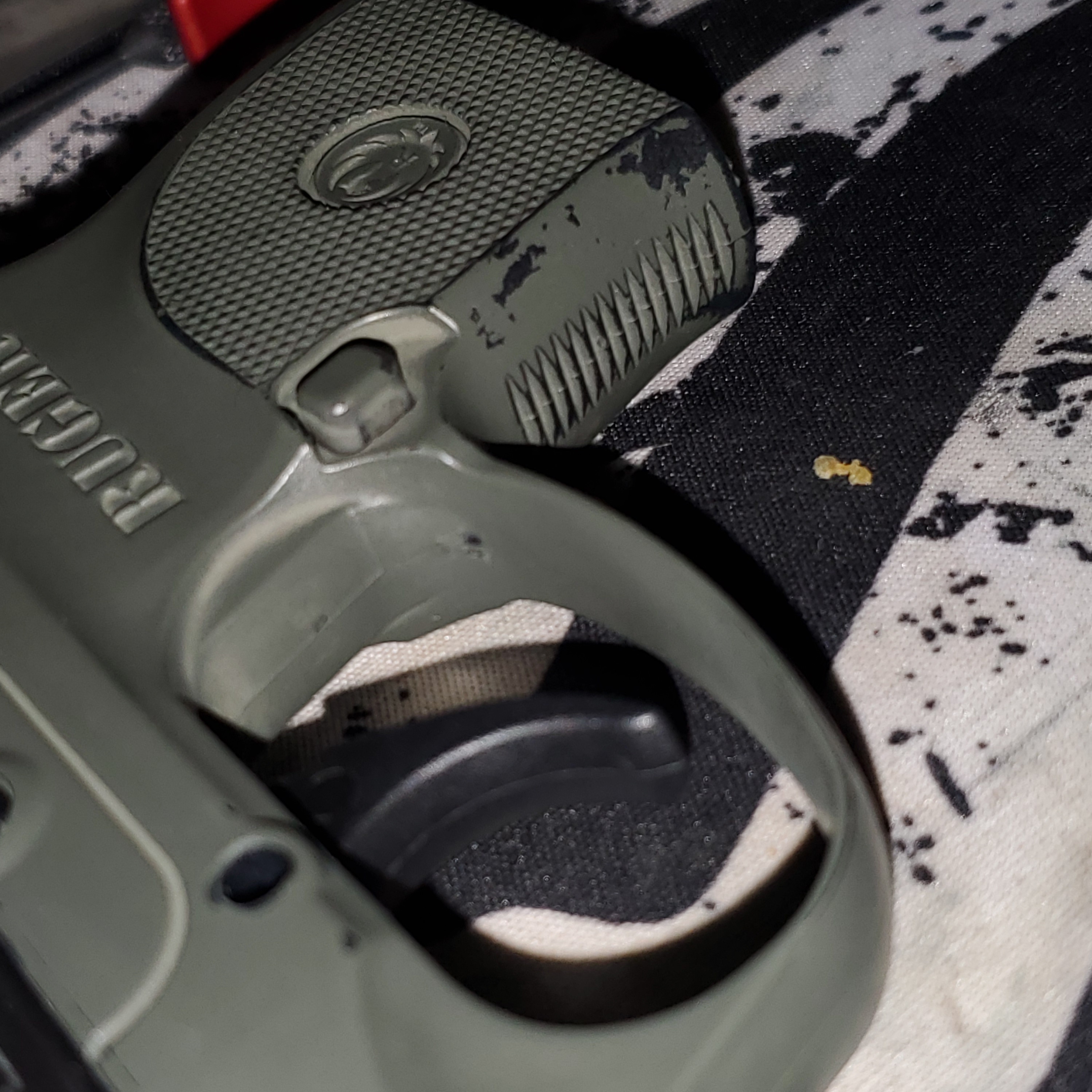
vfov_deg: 52.5
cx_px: 473
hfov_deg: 52.4
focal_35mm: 31
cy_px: 543
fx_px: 1106
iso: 50
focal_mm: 4.3
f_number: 1.5
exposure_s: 1/269
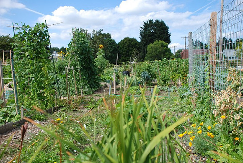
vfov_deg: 40.1
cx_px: 122
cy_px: 82
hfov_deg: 57.1
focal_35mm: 33
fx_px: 223
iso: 100
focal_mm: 22
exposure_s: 1/500
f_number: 4
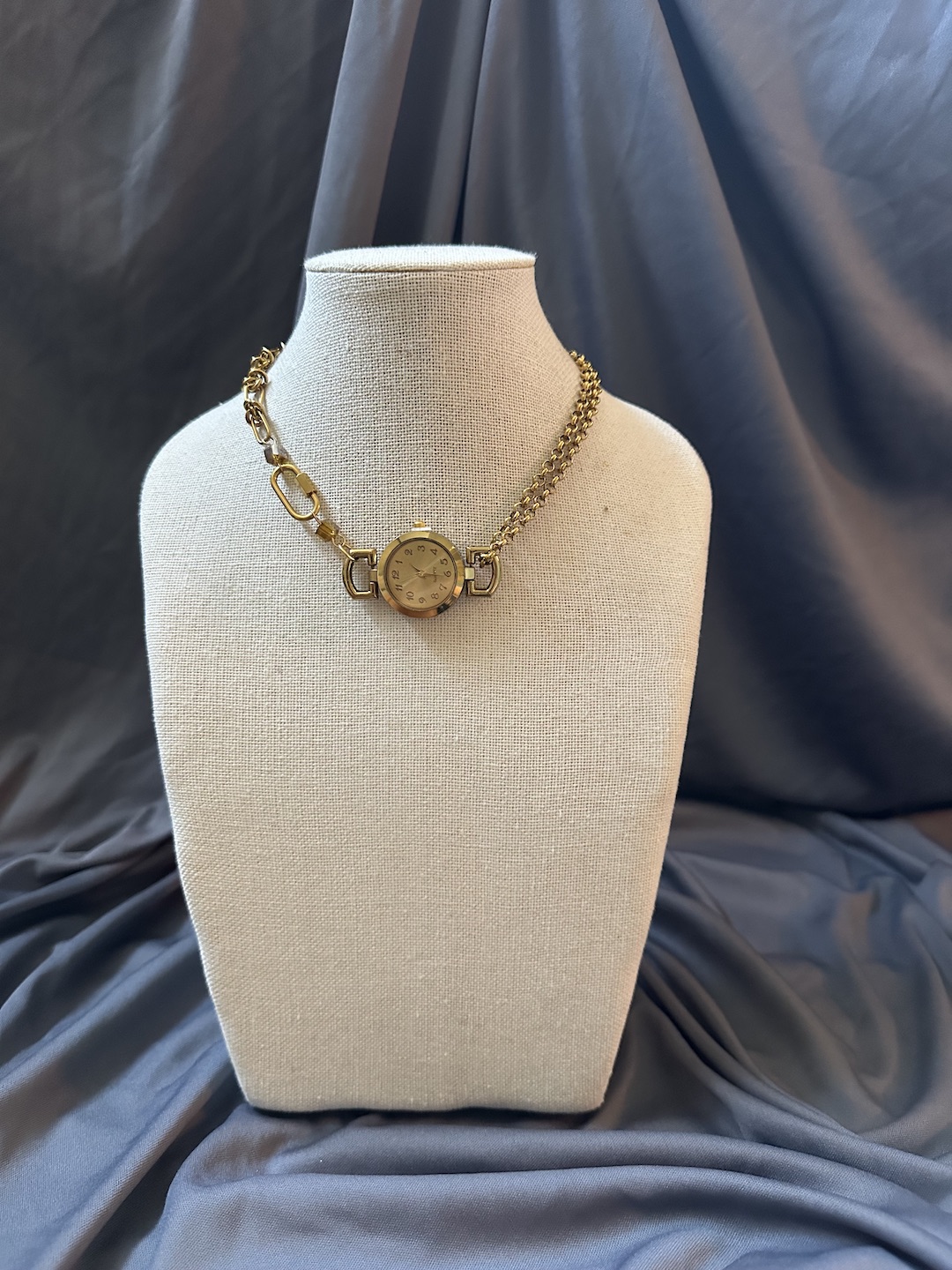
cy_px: 635
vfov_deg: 71.6
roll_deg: -2.4
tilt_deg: -20.5
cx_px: 476
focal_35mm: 24
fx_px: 880
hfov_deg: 56.8
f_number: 1.78
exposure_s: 1/50
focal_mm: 6.86
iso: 640
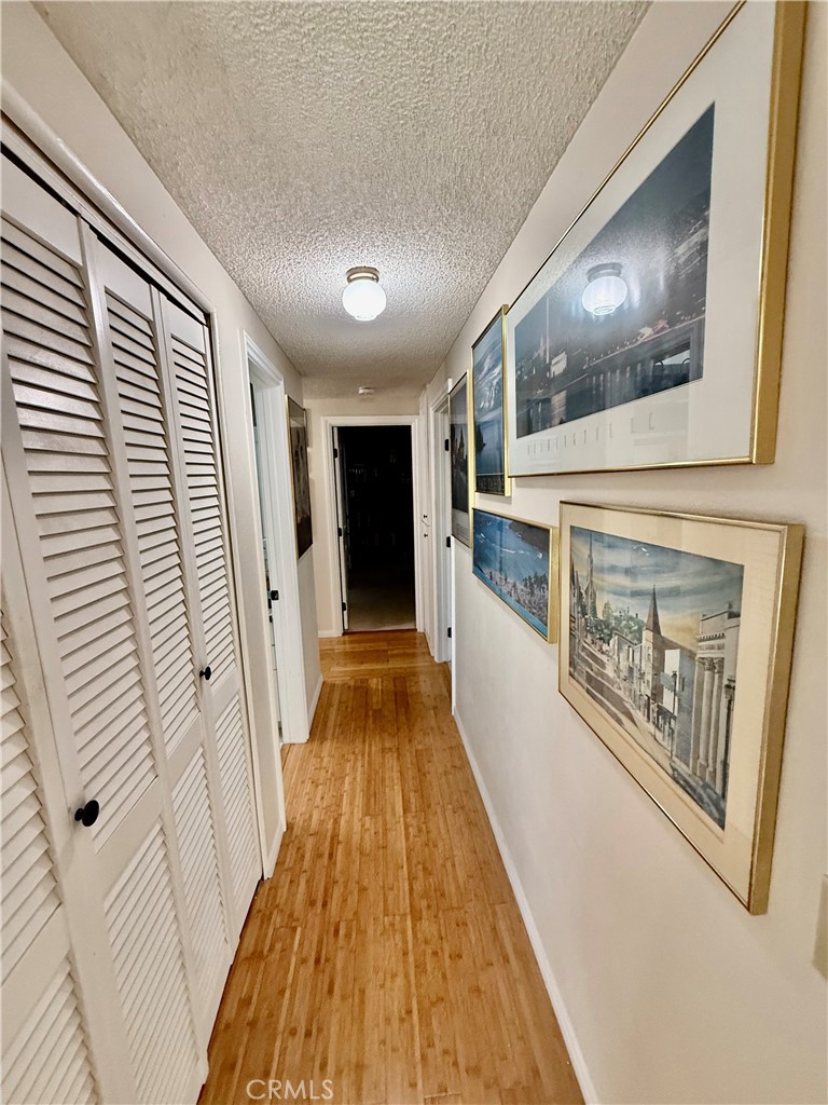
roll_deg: +0.2
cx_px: 414
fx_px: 446
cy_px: 552
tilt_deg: -9.3
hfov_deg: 85.7
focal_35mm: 14
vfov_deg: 102.1
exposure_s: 1/60
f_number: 2.2
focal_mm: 2.22
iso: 400
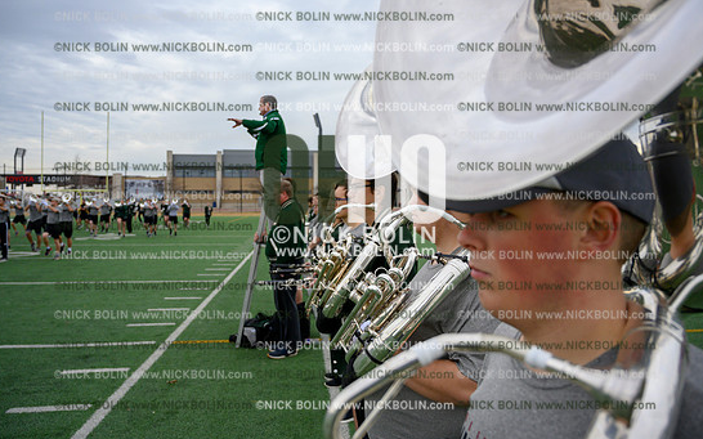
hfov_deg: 70.4
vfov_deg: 47.5
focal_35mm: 26
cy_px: 196
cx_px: 354
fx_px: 498
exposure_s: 1/2000
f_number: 4
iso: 800
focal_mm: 24
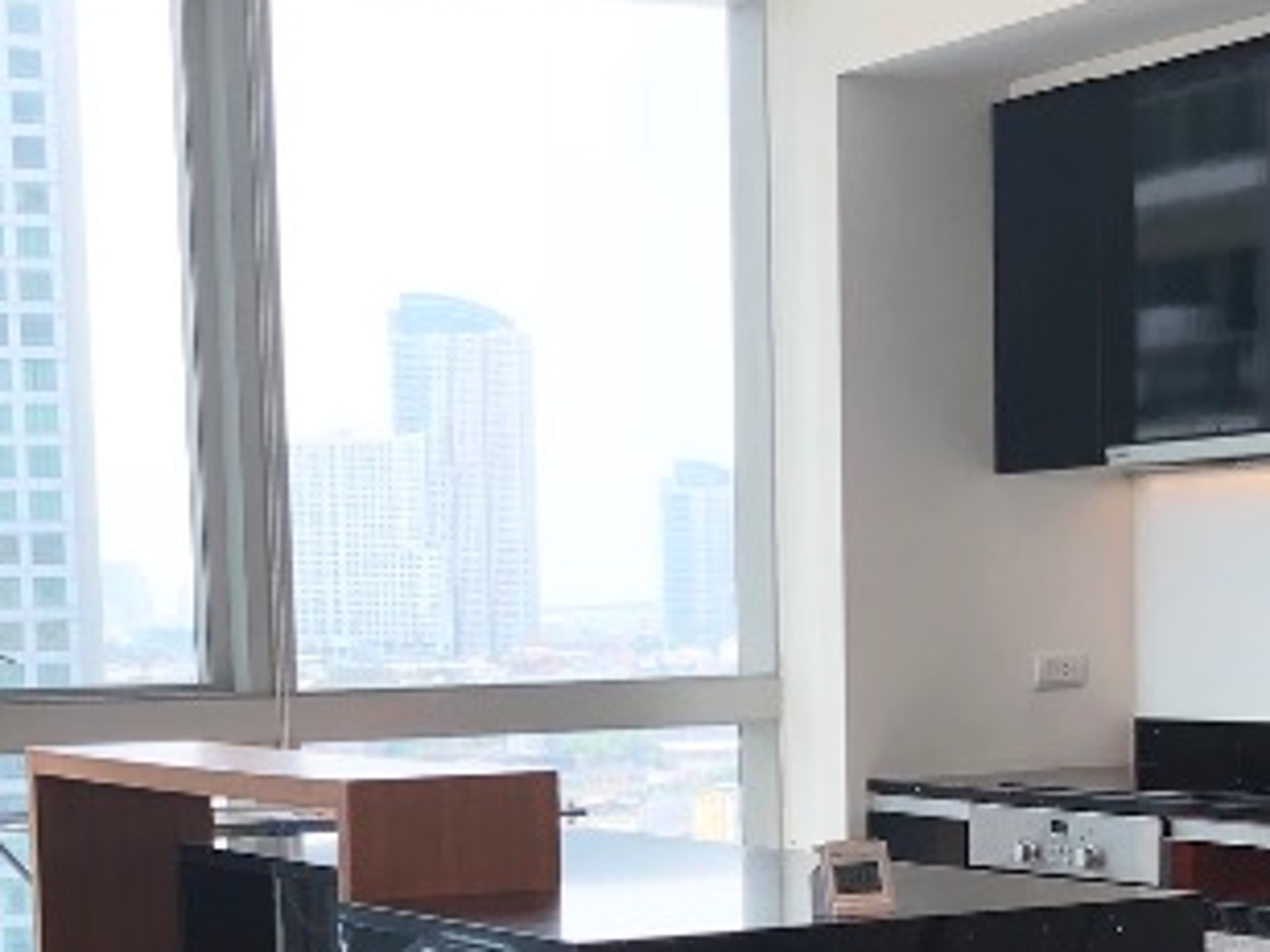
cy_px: 968
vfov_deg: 15.9
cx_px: 581
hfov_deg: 21.5
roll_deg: +1.9
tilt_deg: -6.1
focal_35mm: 91
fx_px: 3339
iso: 20
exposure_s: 1/144
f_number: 1.8
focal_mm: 3.99
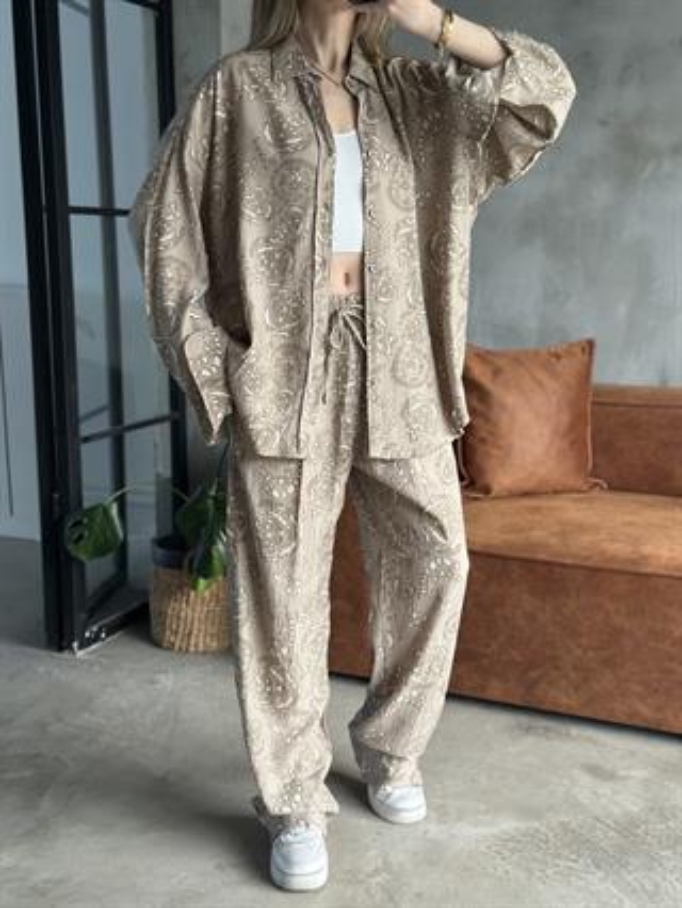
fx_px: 1260
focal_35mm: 48
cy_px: 454
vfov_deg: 39.6
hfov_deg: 30.3
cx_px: 341
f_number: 1.78
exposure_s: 1/60
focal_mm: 6.86
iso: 160
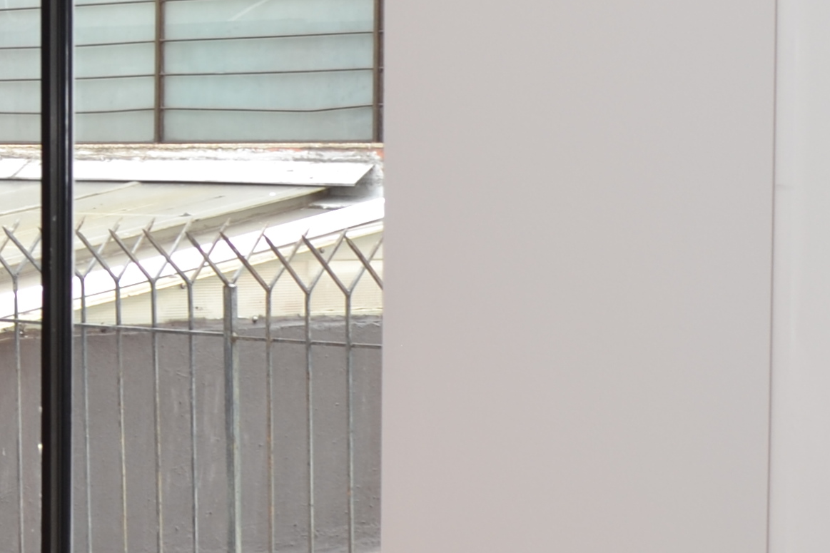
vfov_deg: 12.8
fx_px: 2466
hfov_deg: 17.6
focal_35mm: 107
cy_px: 209
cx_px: -320
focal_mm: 18
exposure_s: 1/160
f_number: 4
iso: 100
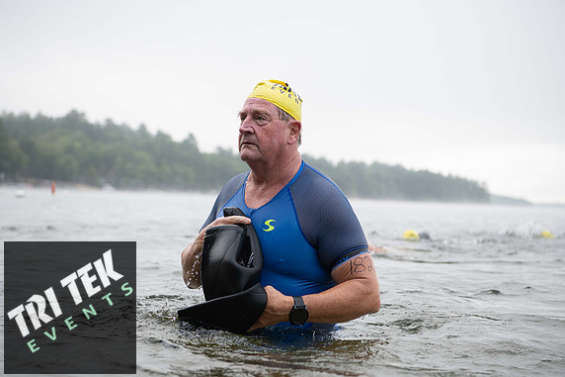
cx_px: 282
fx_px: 1114
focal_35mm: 71
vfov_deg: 19.2
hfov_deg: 28.5
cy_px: 190
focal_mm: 70
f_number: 4
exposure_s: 1/640
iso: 500
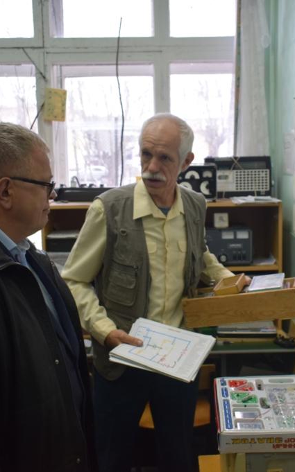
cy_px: 236
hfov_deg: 27.9
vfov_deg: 43.5
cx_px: 187
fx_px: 592
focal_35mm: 46
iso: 800
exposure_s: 1/60
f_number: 4
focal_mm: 20
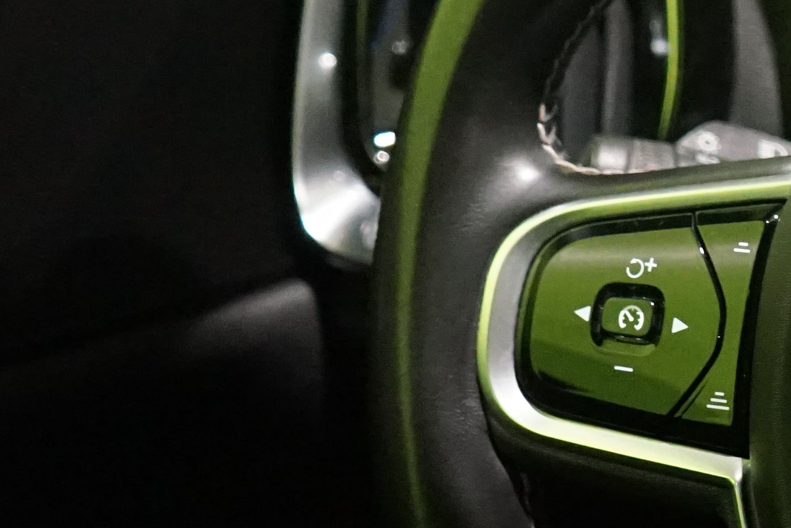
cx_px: 1166
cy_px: 216
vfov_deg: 11.0
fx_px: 2746
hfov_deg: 15.2
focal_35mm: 125
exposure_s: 1/125
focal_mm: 30
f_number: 3.5
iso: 6400
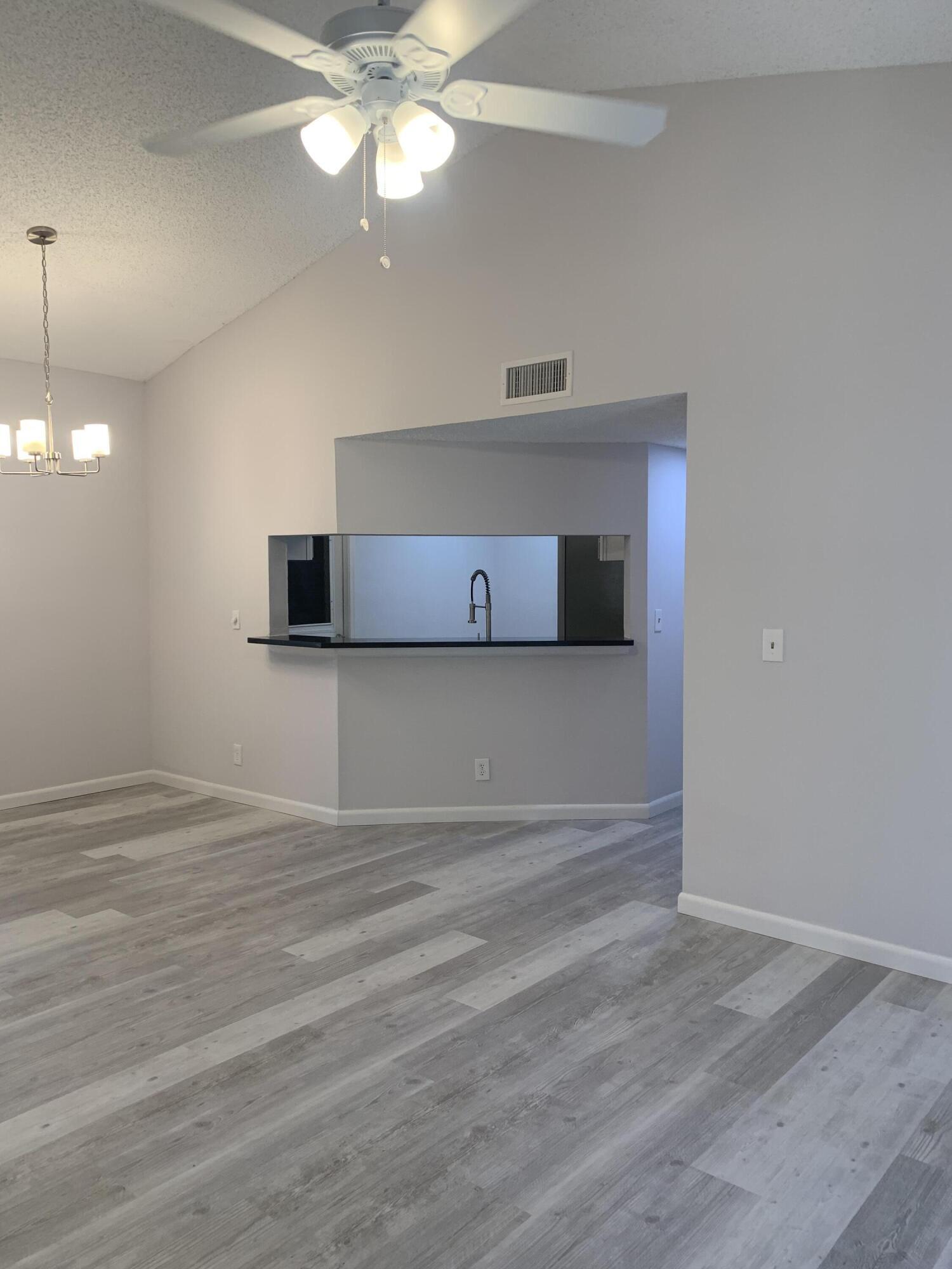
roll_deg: +0.4
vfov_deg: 67.3
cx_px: 476
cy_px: 634
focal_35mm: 26
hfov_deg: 53.1
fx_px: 953
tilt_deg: -3.0
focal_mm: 4.25
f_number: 1.8
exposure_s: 1/120
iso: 100
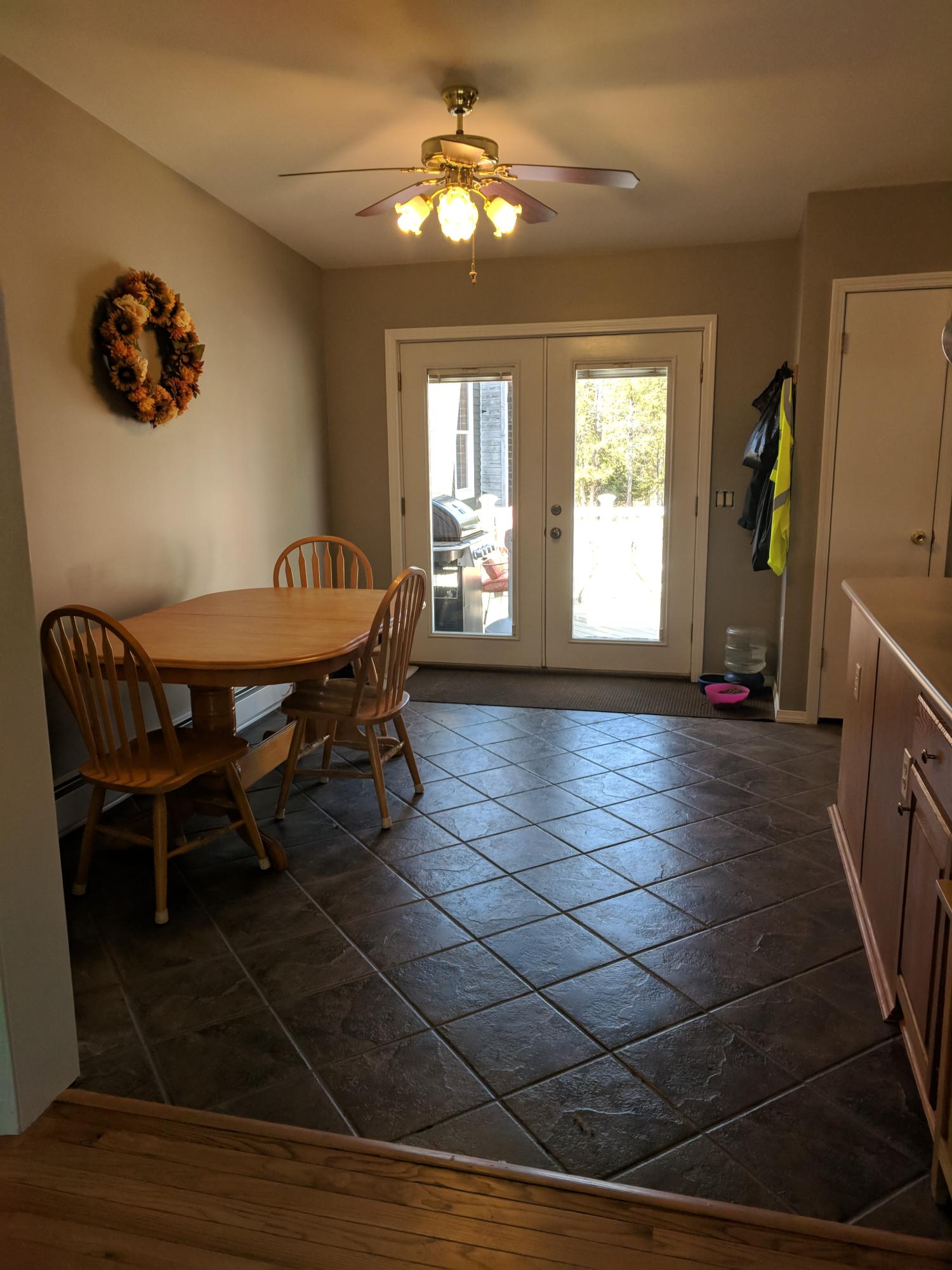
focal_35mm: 26
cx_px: 476
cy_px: 635
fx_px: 953
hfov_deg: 53.1
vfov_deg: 67.3
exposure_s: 1/421
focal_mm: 4.67
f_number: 2
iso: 152
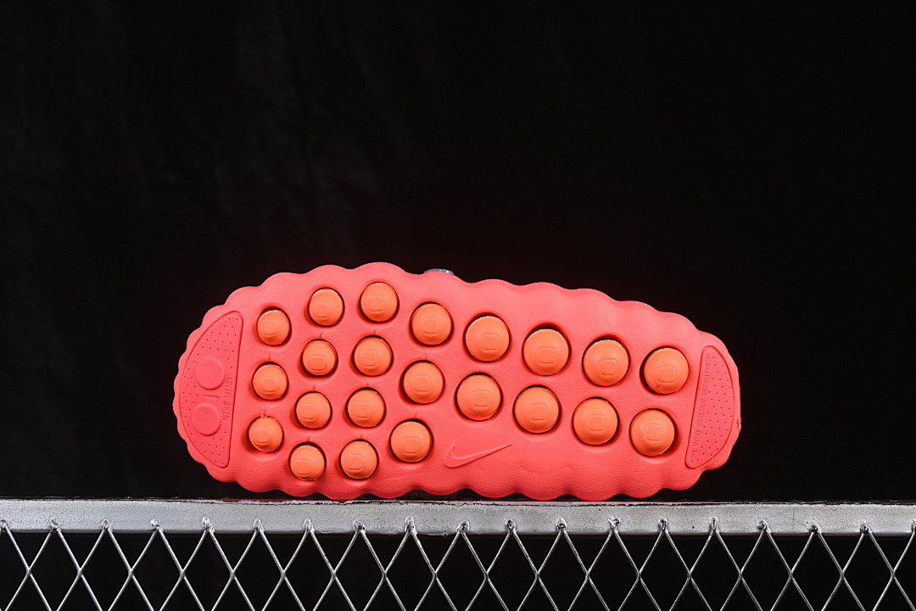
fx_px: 1908
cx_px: 458
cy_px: 306
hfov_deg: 27.0
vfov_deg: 18.2
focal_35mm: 75
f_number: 8
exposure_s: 1/80
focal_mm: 50
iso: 160
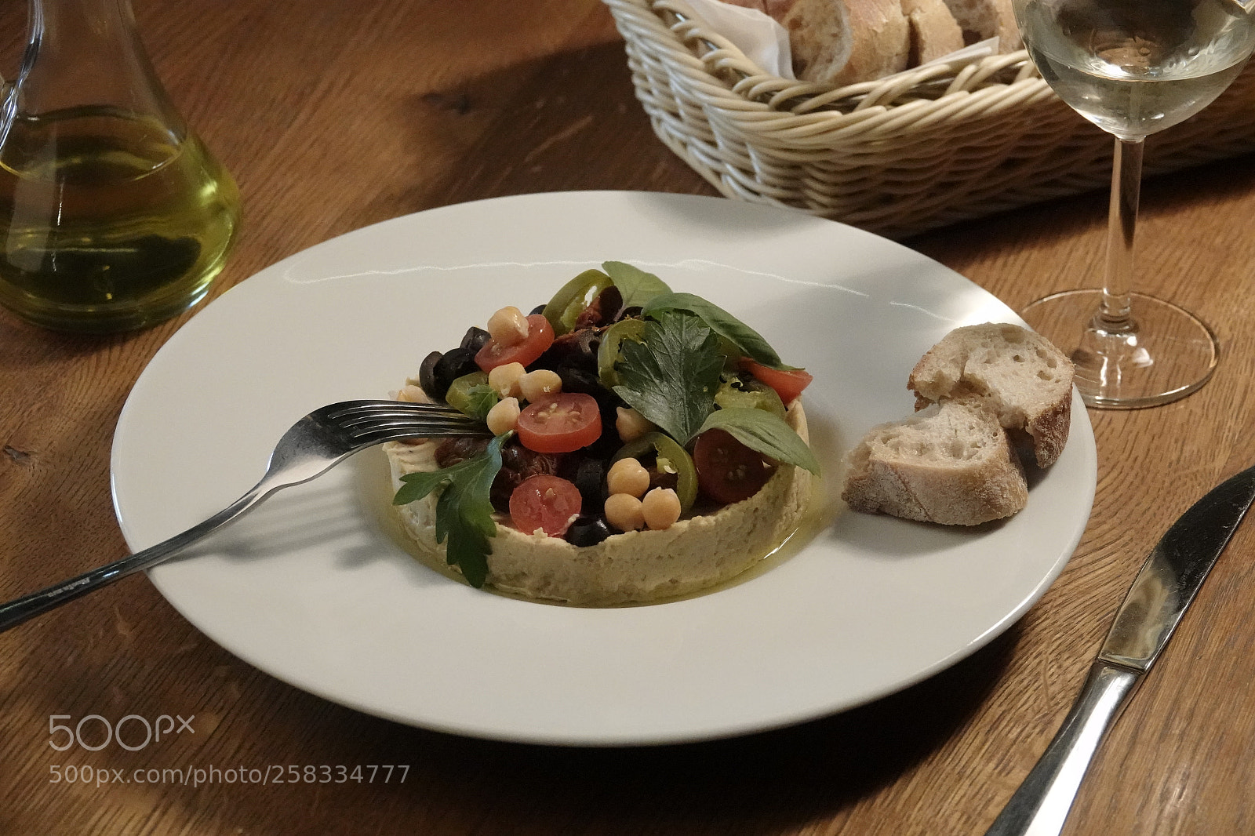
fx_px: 3729
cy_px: 418
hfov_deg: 19.1
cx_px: 628
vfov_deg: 12.8
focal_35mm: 107
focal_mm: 39.42
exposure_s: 1/800
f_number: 4
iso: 4000
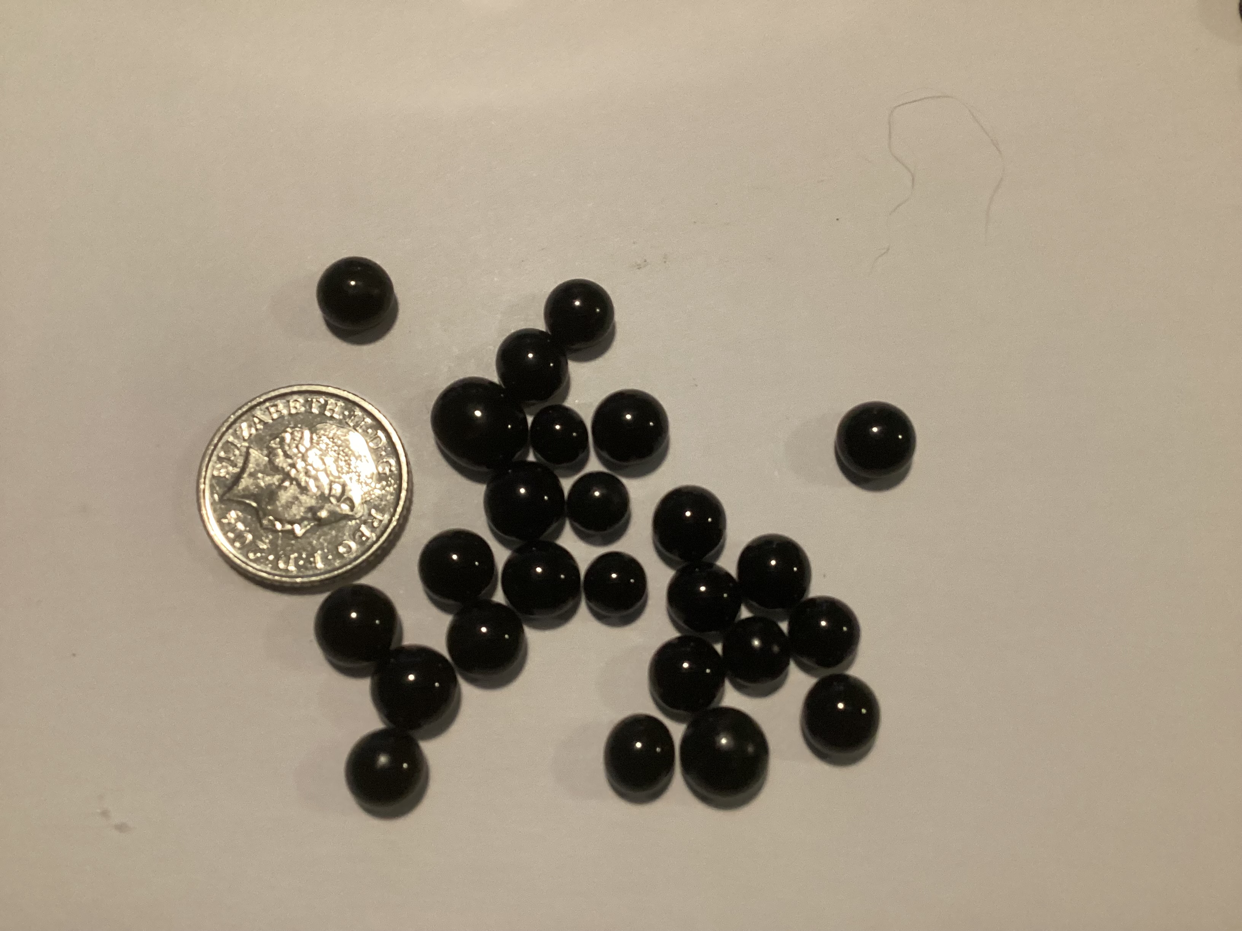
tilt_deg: -74.6
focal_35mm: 31
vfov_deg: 45.4
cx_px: 621
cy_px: 466
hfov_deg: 58.4
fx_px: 1112
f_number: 2.4
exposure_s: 1/50
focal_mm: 3.3
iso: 320
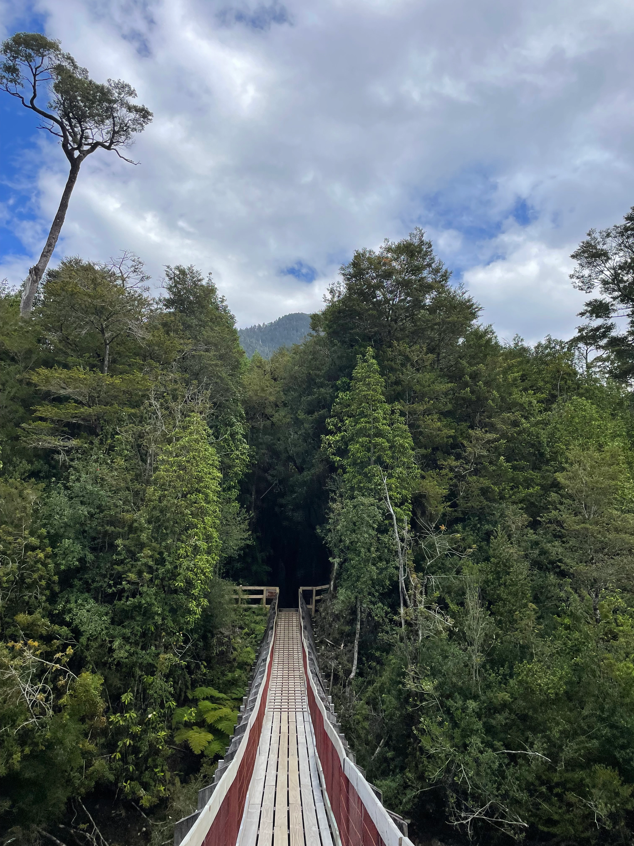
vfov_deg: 67.3
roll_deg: -0.4
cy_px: 423
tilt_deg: +24.2
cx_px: 317
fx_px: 635
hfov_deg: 53.1
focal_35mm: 26
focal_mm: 4.2
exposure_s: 1/2564
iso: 32
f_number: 1.6
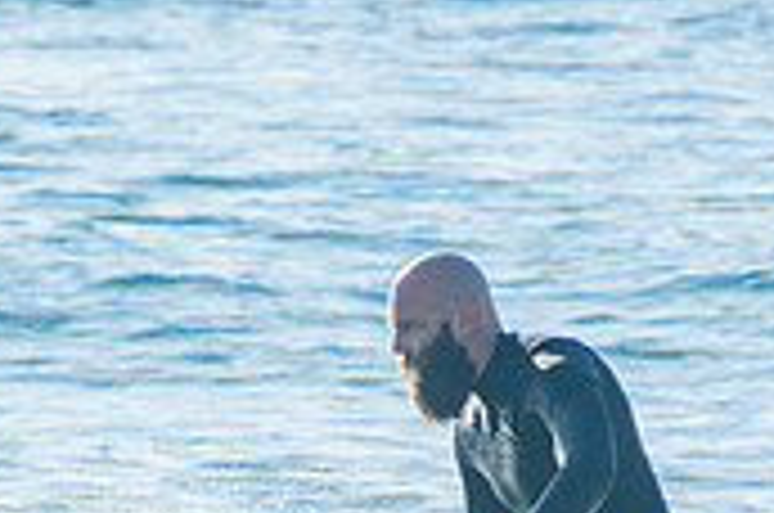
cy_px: 722
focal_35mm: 1420
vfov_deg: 1.0
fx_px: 30473
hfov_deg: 1.5
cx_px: 266
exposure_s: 1/1250
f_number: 5.6
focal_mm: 280
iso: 220
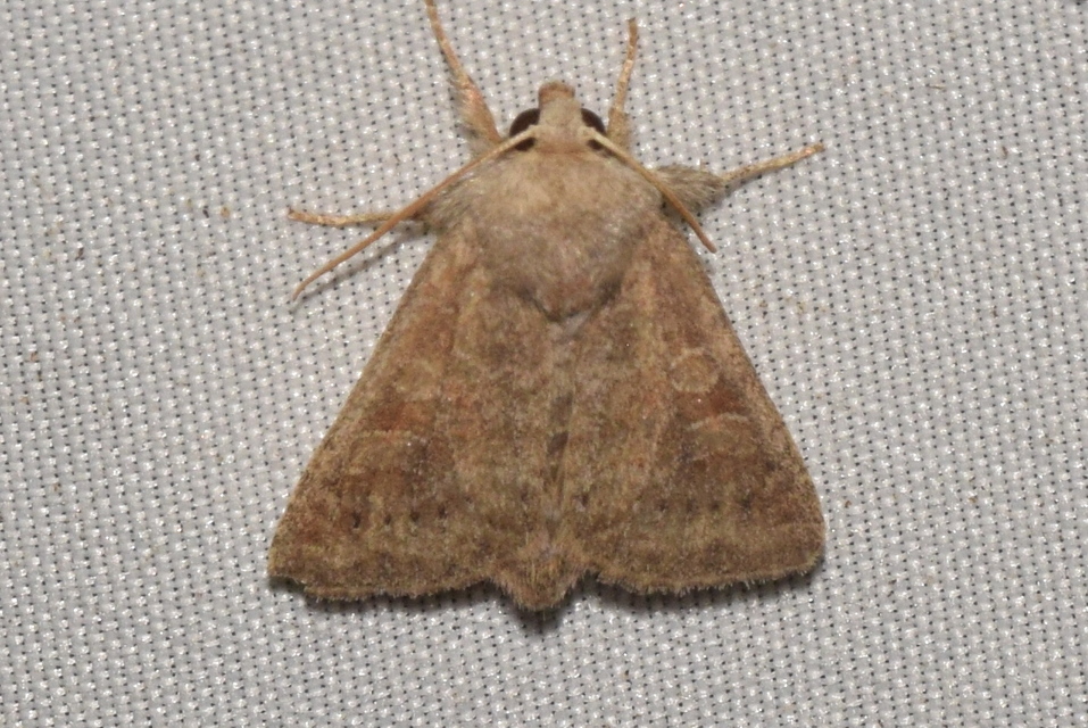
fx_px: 6352
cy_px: 364
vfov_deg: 6.6
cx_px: 544
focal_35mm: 210
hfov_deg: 9.8
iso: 400
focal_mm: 140
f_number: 16
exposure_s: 1/160
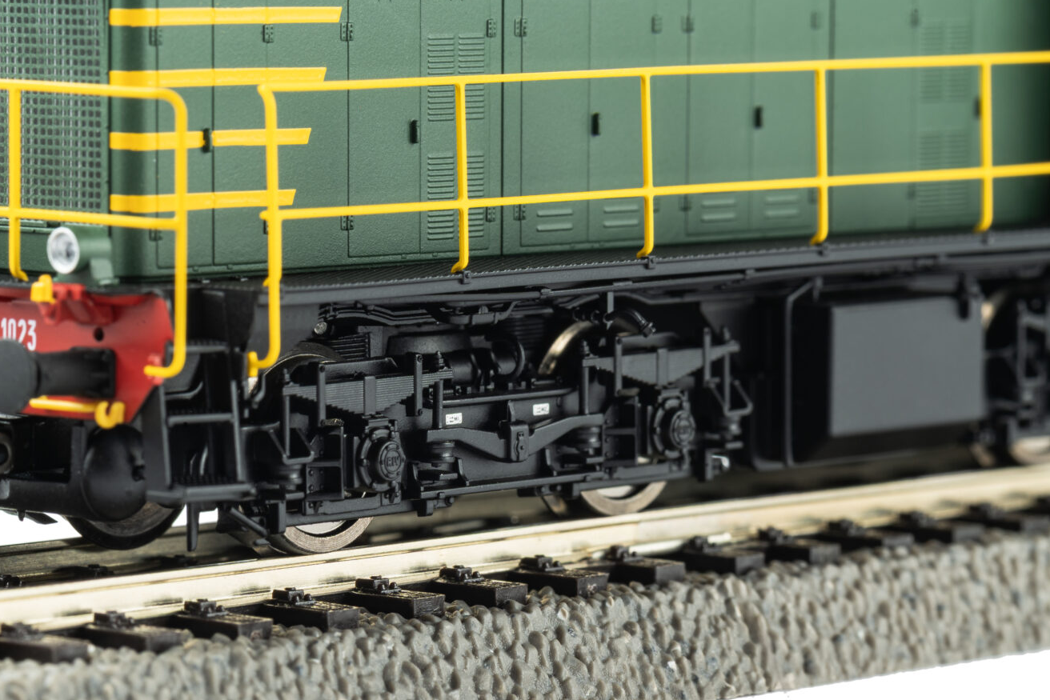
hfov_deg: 16.0
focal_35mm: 128
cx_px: 446
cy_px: 366
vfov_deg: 10.7
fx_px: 3733
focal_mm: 105
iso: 100
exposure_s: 1/5
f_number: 22
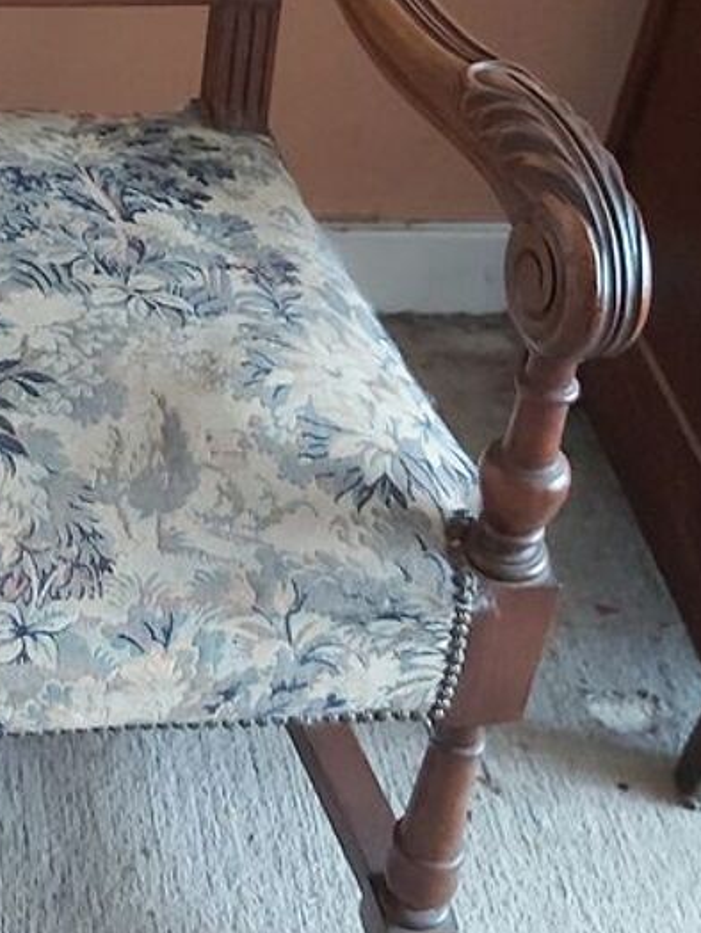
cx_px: -48
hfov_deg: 21.3
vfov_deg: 28.9
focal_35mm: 66
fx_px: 1781
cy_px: 214
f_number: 1.7
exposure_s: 1/33
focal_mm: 3.92
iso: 400
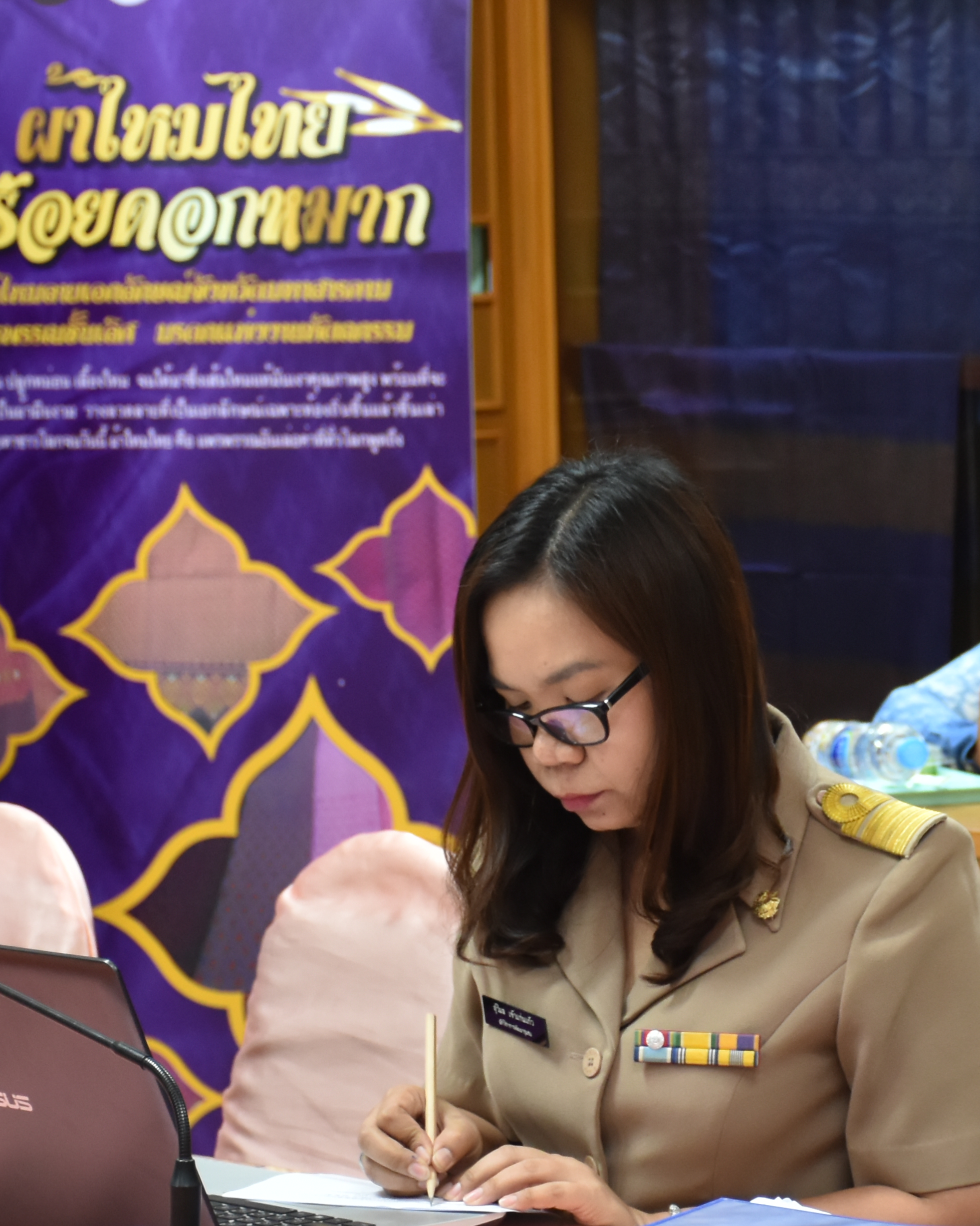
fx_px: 6236
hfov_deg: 8.9
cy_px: 723
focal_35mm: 172
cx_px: 927
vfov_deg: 11.2
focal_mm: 50
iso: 800
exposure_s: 1/25
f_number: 4.8
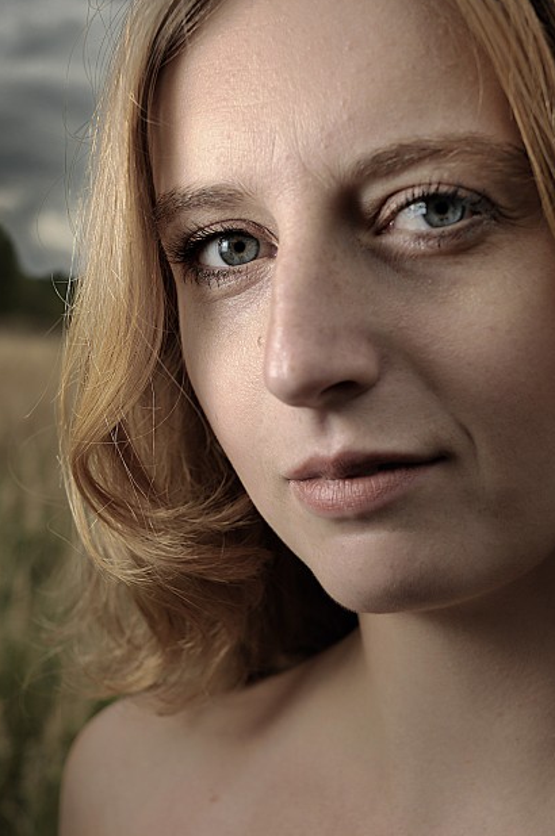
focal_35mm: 51
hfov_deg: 26.4
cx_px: 271
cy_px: 417
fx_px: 1183
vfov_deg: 38.9
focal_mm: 35
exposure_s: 1/250
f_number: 5.6
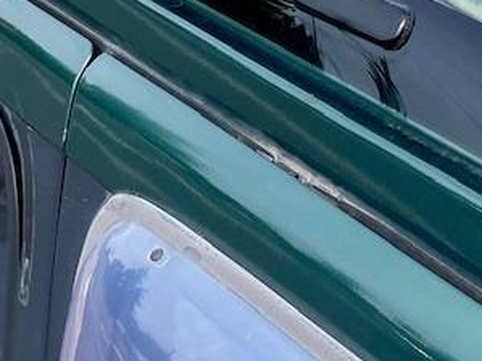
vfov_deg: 13.6
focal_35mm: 107
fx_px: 1489
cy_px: -23
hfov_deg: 16.6
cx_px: 735
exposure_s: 1/2288
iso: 32
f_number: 1.6
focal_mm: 5.1
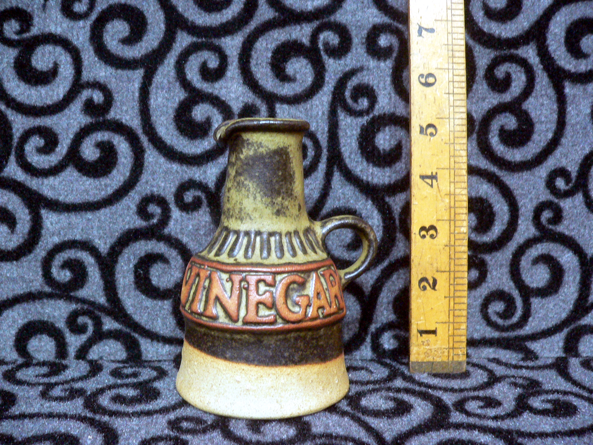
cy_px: 222
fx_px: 617
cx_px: 296
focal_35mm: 36
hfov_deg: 51.4
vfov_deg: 39.7
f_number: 2.8
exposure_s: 1/6
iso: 400
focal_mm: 6
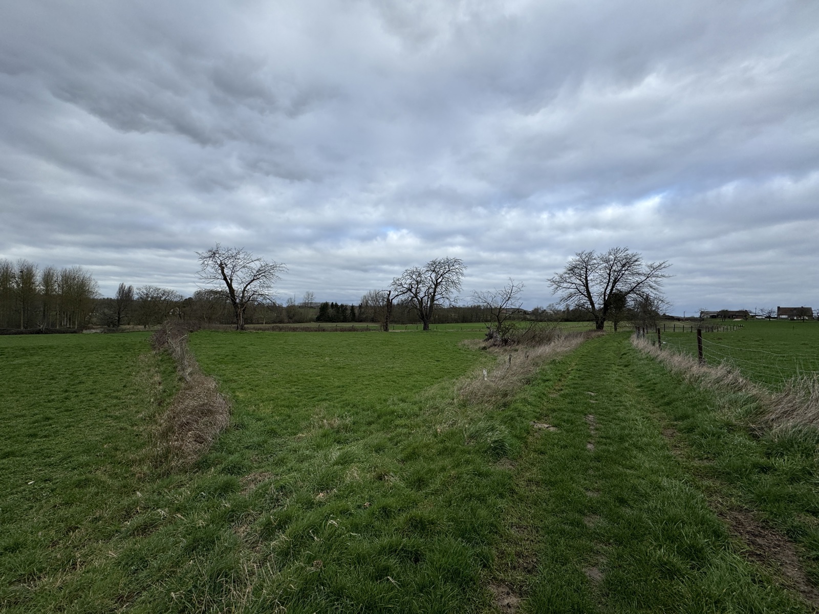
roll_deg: -1.8
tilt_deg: +0.3
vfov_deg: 85.7
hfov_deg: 102.1
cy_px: 307
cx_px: 410
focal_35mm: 14
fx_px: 331
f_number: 2.2
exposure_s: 1/763
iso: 40
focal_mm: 2.22
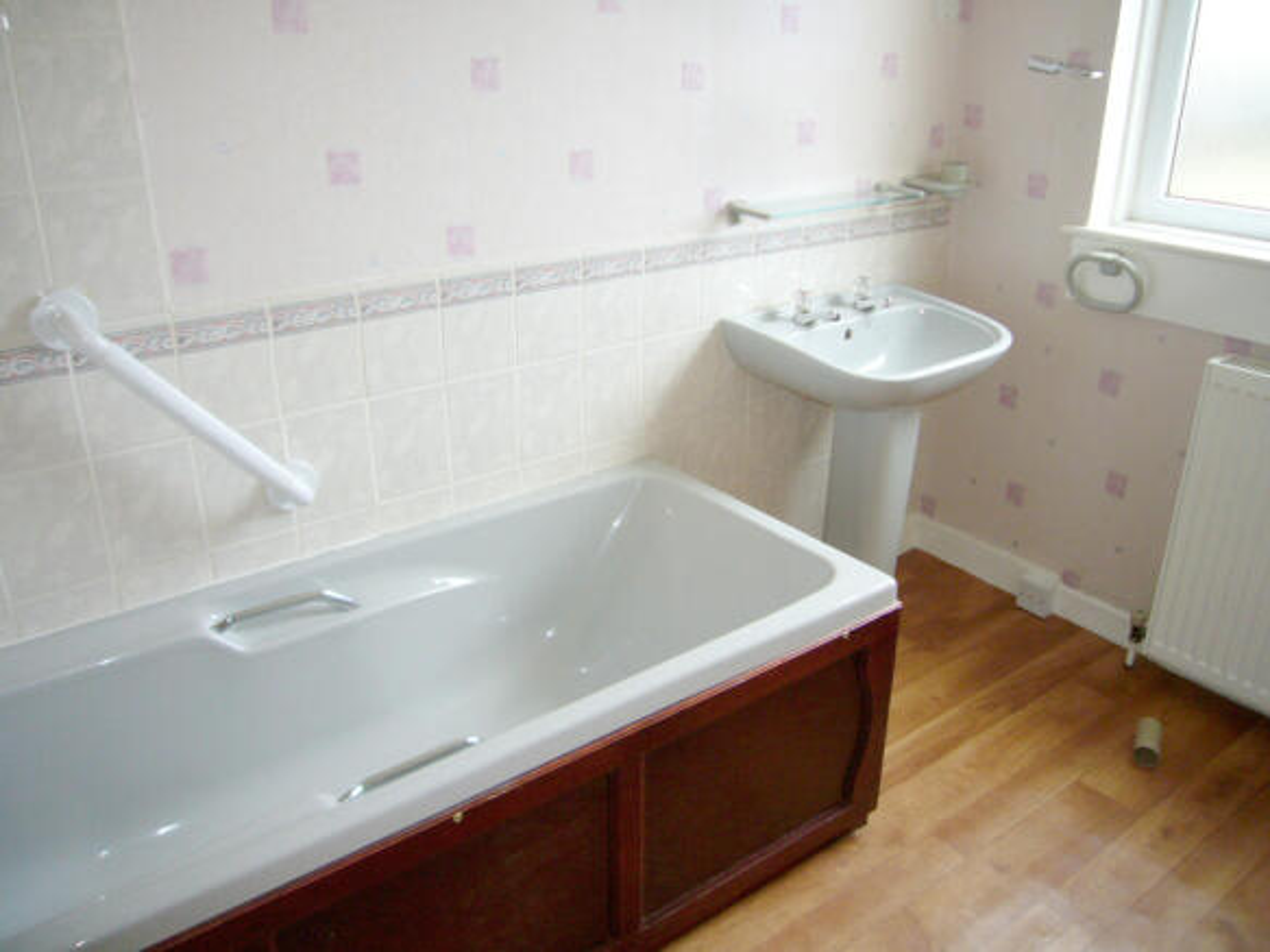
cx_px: 635
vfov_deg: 49.7
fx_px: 1027
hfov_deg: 63.5
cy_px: 476
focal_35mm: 28
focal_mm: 4.6
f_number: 2.8
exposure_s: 1/30
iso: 100
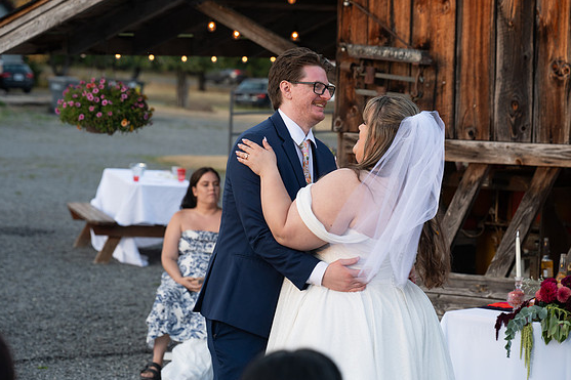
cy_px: 188
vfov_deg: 11.0
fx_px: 1966
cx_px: 286
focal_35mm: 124
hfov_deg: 16.5
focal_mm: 119
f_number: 5.6
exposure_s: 1/160
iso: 400
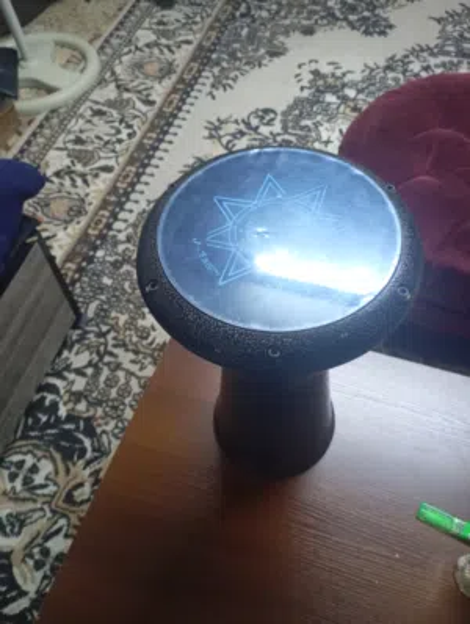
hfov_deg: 49.9
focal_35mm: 28
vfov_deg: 63.4
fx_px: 505
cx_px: 235
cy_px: 312
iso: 669
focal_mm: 4.27
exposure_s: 1/25
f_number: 1.8
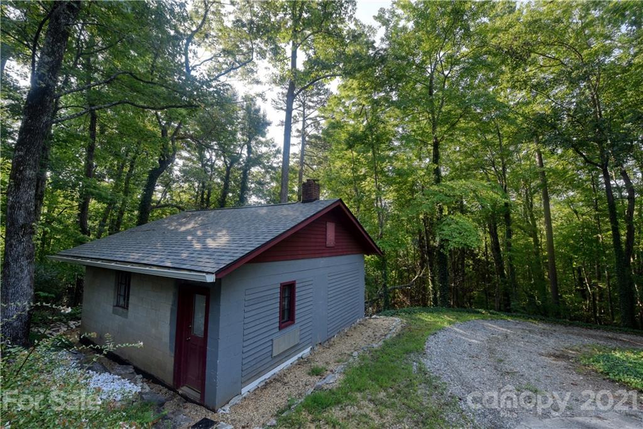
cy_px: 214
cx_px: 322
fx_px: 250
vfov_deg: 81.2
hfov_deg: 104.2
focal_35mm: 14
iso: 100
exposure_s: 1/20
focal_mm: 14
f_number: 10
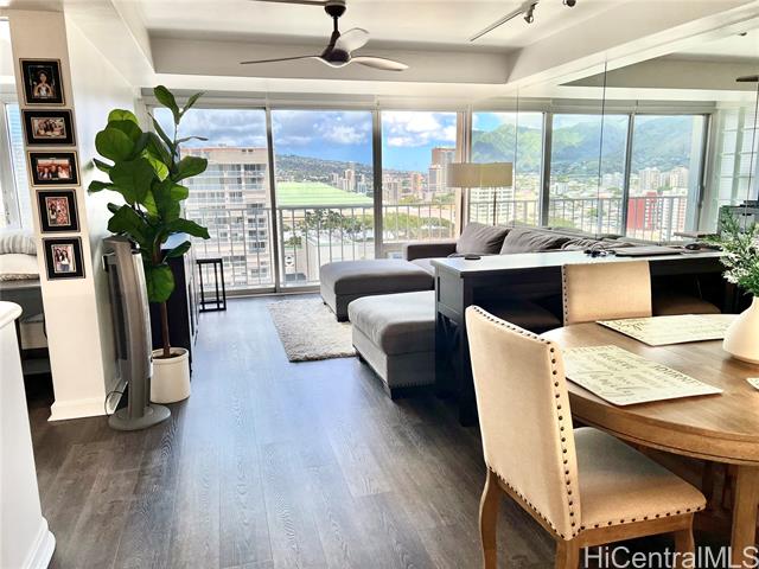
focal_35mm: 26
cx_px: 380
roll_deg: +1.0
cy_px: 284
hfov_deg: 67.3
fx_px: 570
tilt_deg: -10.4
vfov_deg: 53.1
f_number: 1.5
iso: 50
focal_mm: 5.7
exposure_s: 1/497
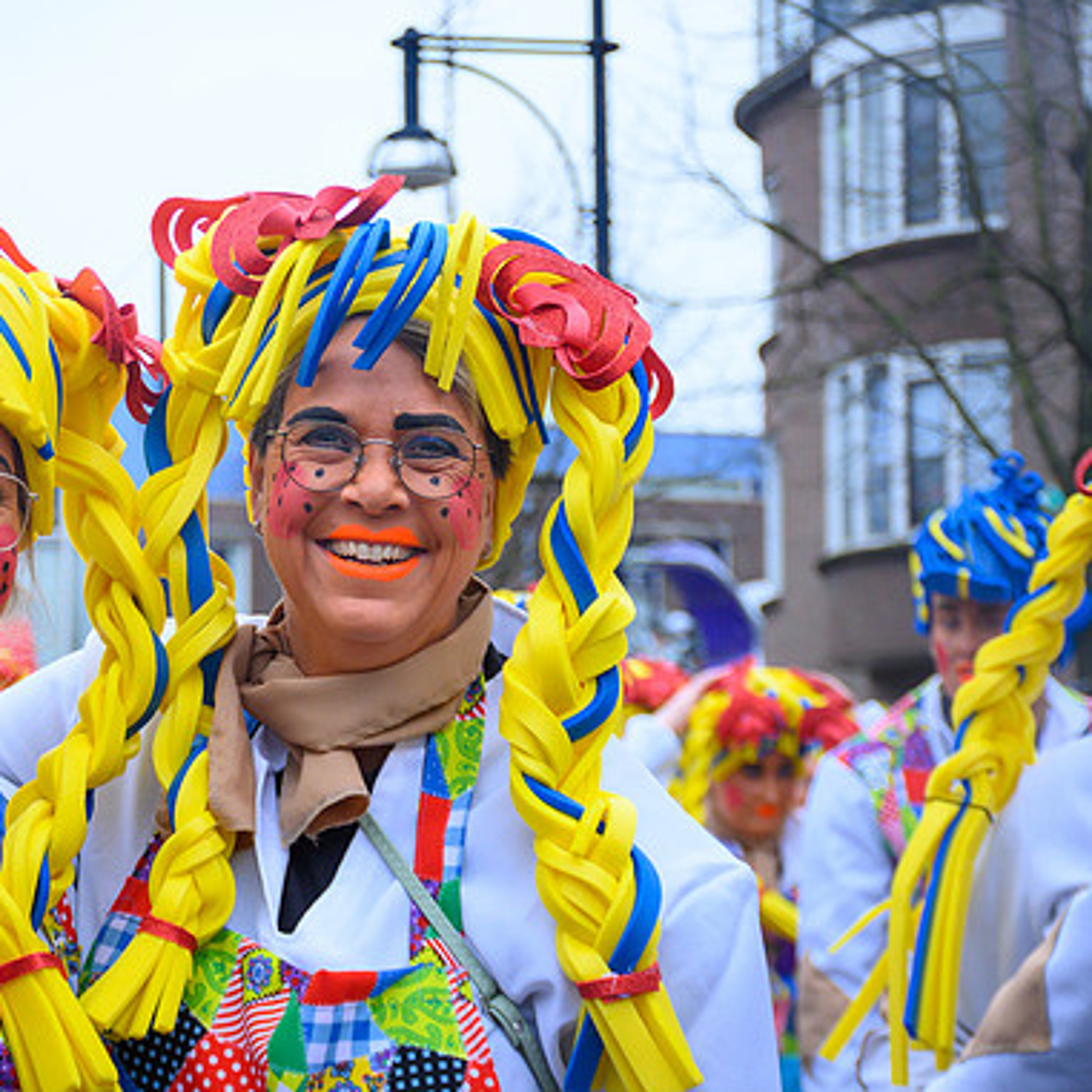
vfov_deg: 17.9
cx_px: 301
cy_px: 540
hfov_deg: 17.8
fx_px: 3462
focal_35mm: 97
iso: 400
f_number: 5
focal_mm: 50
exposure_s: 1/500
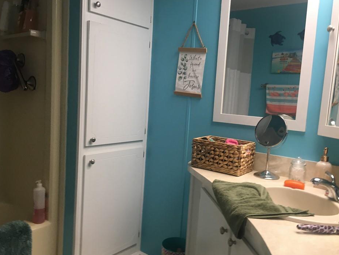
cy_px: 131
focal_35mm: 32
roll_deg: -3.4
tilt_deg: -6.2
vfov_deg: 44.2
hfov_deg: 56.8
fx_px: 313
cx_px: 167
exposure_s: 1/30
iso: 80
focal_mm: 4.15
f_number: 2.2
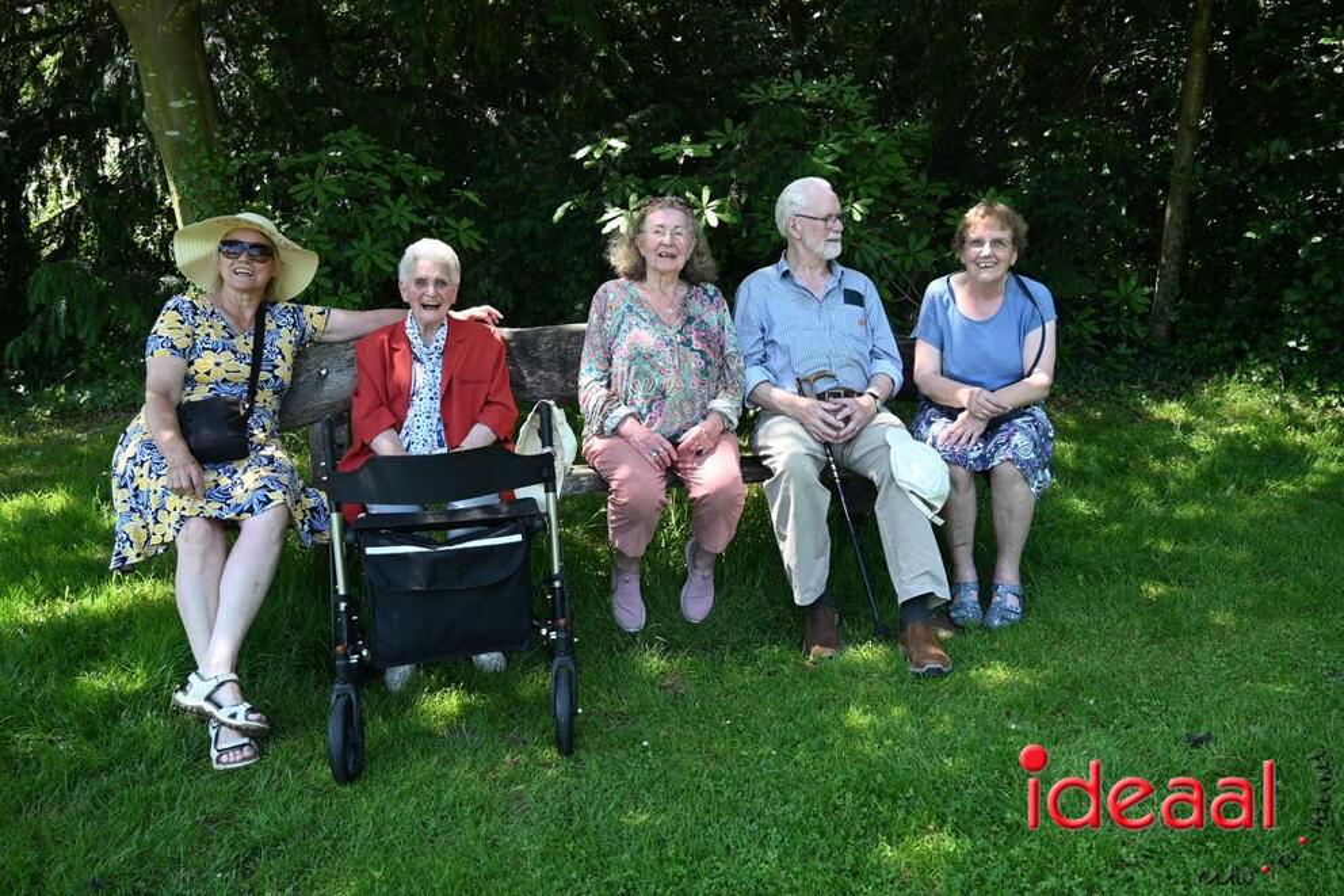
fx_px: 1082
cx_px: 672
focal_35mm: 29
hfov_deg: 63.7
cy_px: 448
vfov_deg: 44.9
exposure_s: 1/250
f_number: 4
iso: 220
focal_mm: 19.5
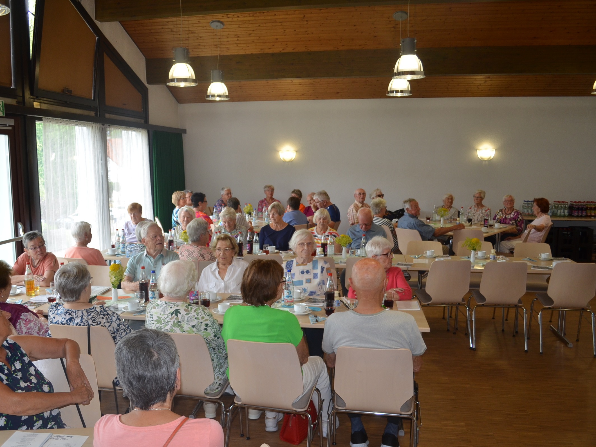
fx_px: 517
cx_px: 253
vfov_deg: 46.8
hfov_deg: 59.7
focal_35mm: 30
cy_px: 226
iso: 320
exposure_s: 1/125
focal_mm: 18
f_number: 3.5
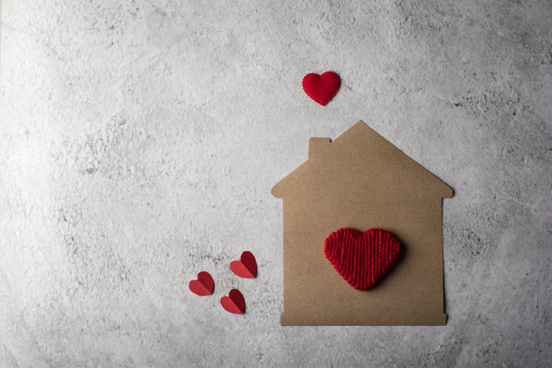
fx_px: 767
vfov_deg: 27.0
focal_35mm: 50
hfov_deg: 39.6
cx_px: 276
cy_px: 184
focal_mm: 50
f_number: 10
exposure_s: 1/200
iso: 100
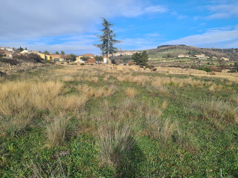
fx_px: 179
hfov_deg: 67.3
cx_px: 119
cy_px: 89
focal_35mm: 26
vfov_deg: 53.1
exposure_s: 1/1776
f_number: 1.8
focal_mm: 5.4
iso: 50
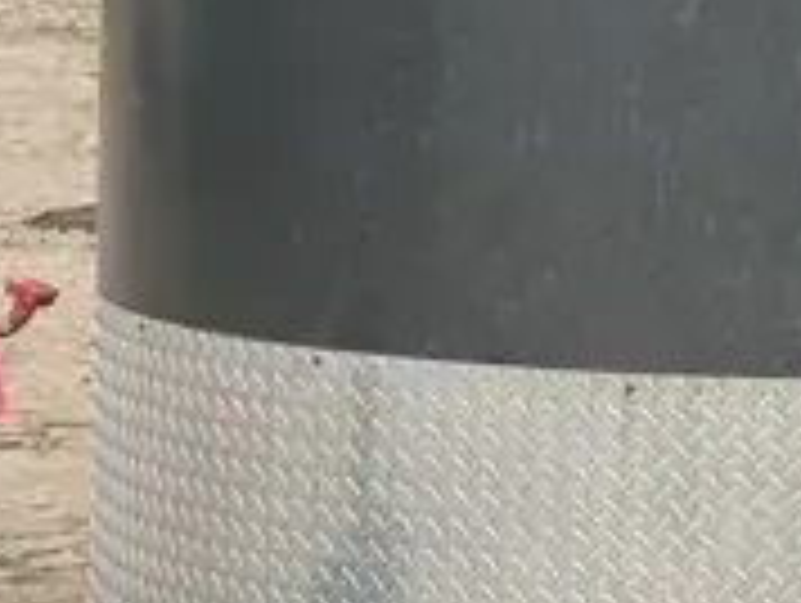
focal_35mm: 156
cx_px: 1368
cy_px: 99
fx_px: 3615
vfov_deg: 9.5
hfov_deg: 11.8
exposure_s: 1/739
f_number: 1.8
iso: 25
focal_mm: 3
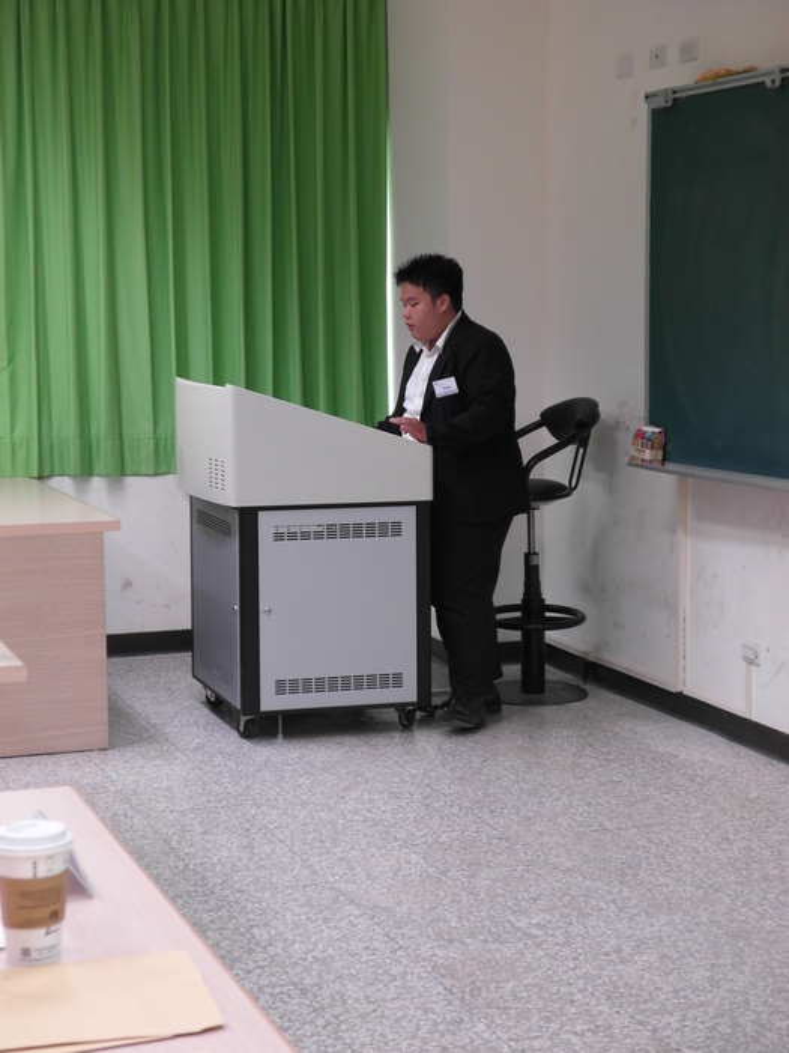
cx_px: 394
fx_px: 2188
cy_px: 526
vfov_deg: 27.0
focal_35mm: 72
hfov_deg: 20.4
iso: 200
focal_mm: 15.6
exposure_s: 1/45
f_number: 2.4
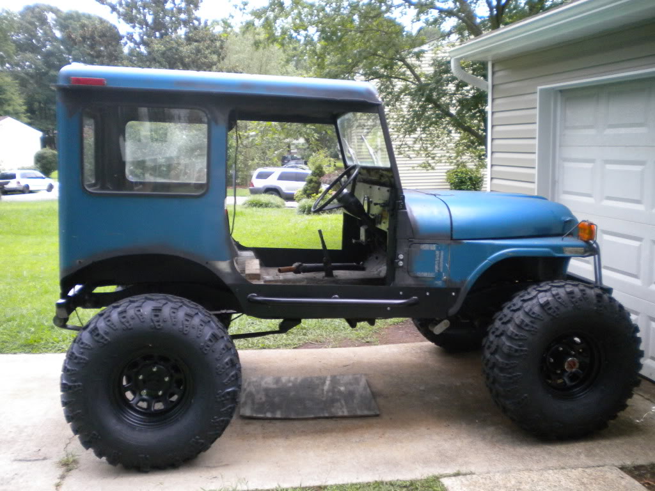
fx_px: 662
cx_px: 328
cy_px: 246
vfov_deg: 40.7
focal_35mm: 35
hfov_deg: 52.6
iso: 329
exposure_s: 1/59
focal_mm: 6.3
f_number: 3.1
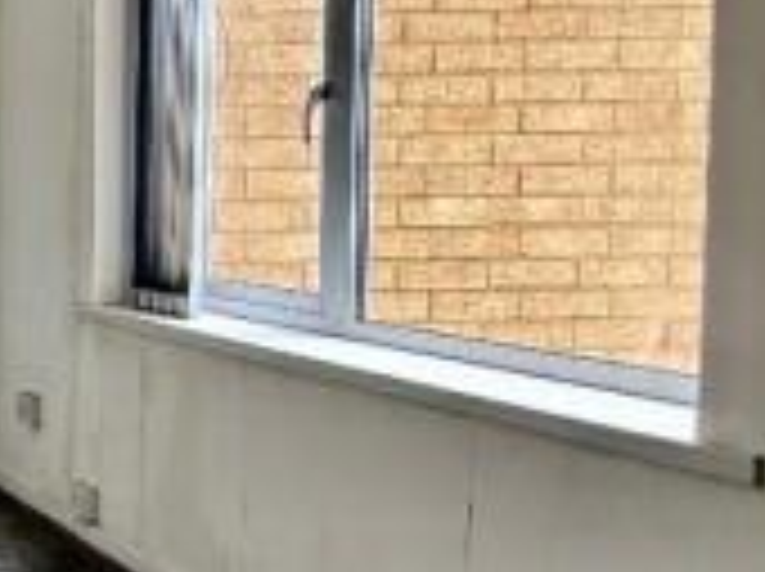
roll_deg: +0.8
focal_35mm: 48
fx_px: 1059
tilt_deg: -2.4
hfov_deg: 25.7
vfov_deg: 30.1
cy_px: 227
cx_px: -457
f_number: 2.2
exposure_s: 1/99
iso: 80
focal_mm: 2.22
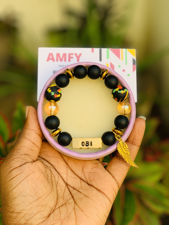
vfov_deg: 36.8
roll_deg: -0.2
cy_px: 112
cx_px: 84
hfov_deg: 28.0
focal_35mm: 52
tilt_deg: -19.7
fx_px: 338
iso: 20
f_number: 2.4
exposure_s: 1/122
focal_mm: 6
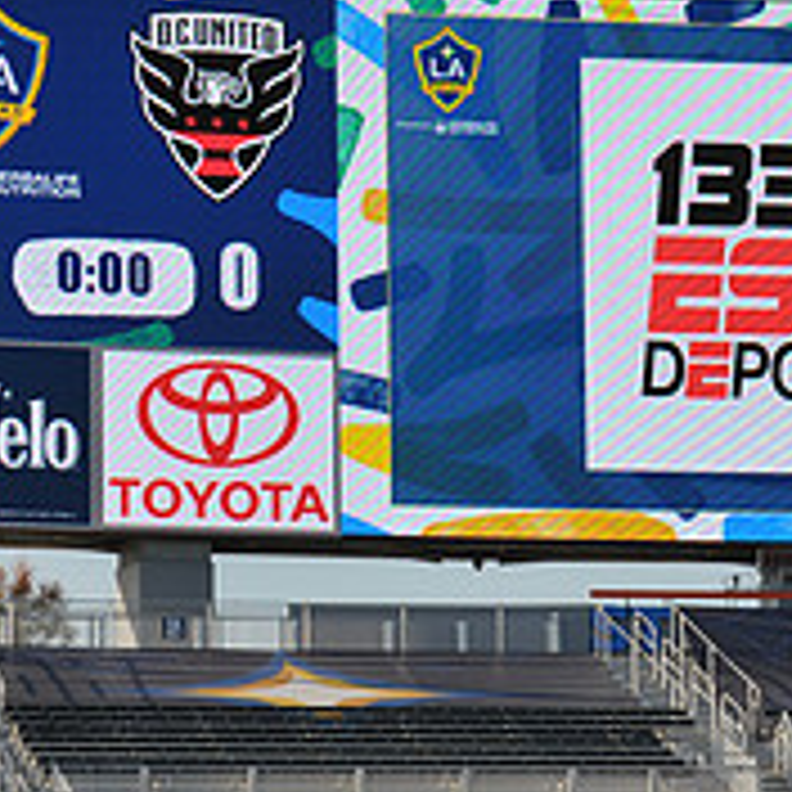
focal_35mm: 294
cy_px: 243
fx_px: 7610
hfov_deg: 5.9
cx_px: 855
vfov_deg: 6.0
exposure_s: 1/400
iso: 200
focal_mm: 105
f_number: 10
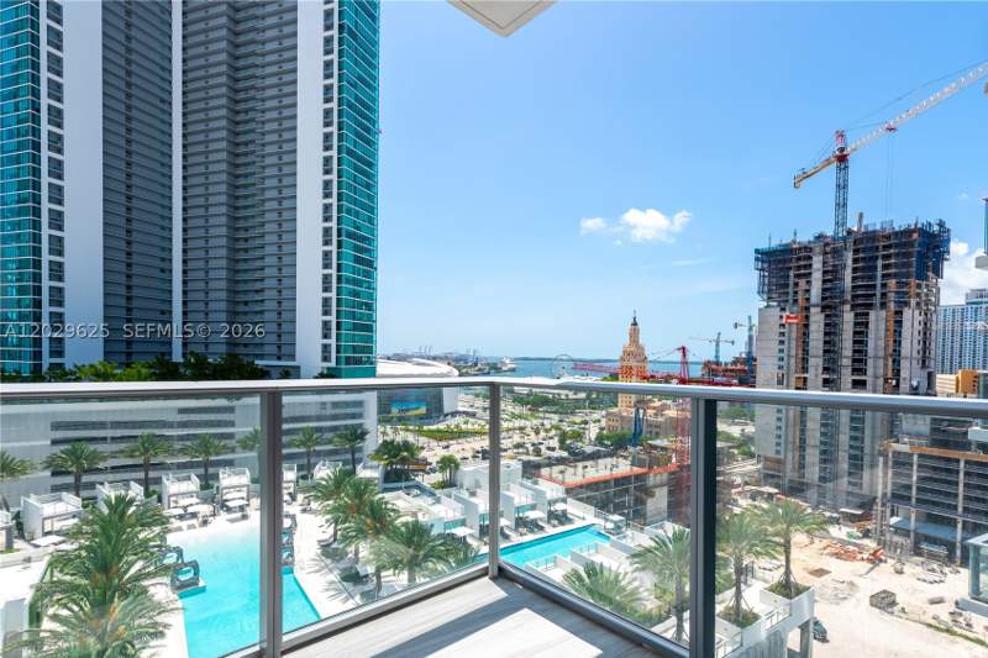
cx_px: 494
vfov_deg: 70.4
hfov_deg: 93.3
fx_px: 466
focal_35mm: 17
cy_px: 329
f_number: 9
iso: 100
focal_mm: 17
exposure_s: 1/4000
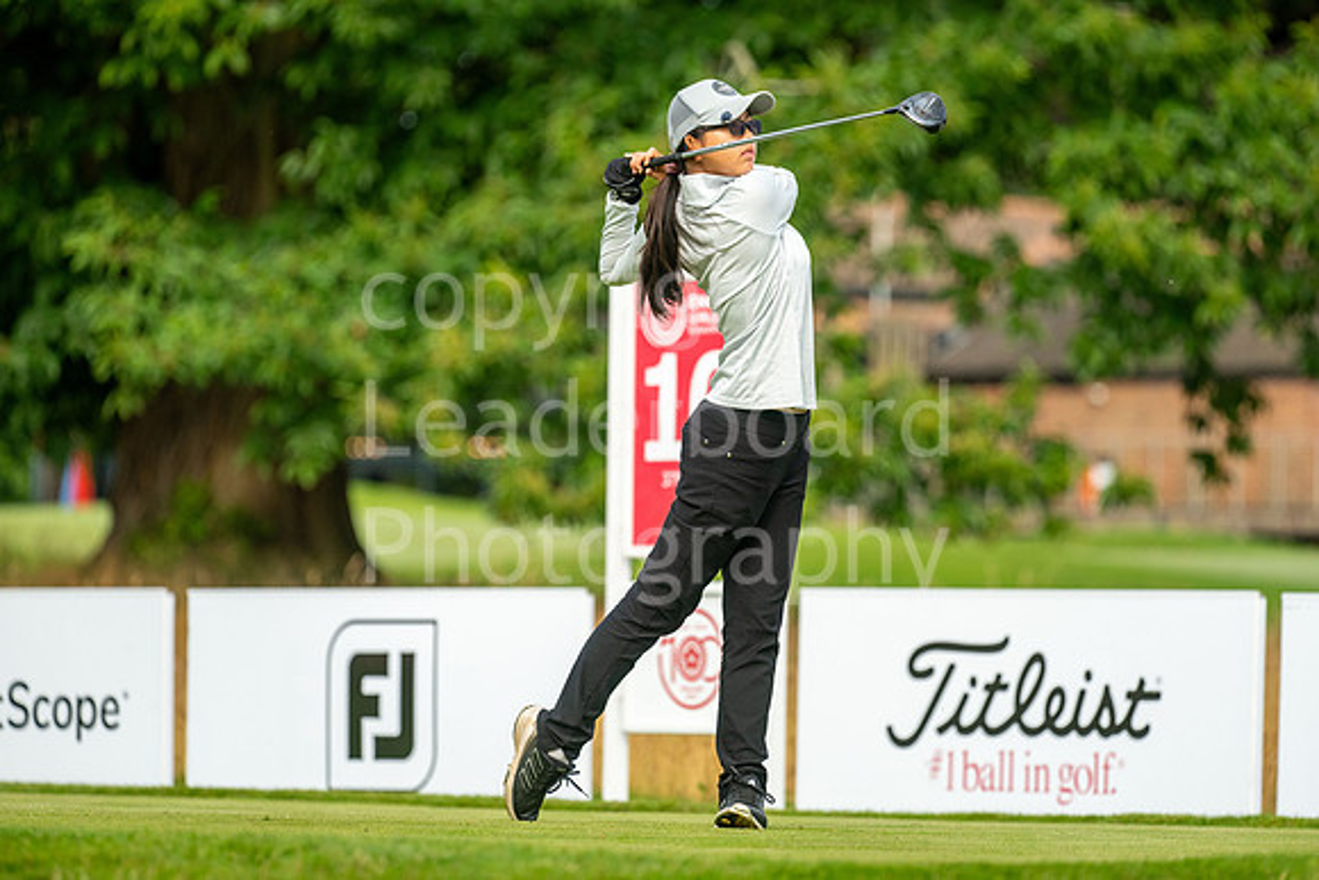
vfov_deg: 4.6
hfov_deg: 6.9
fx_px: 10994
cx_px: 660
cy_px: 440
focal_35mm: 300
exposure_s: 1/2000
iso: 500
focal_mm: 300
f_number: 5
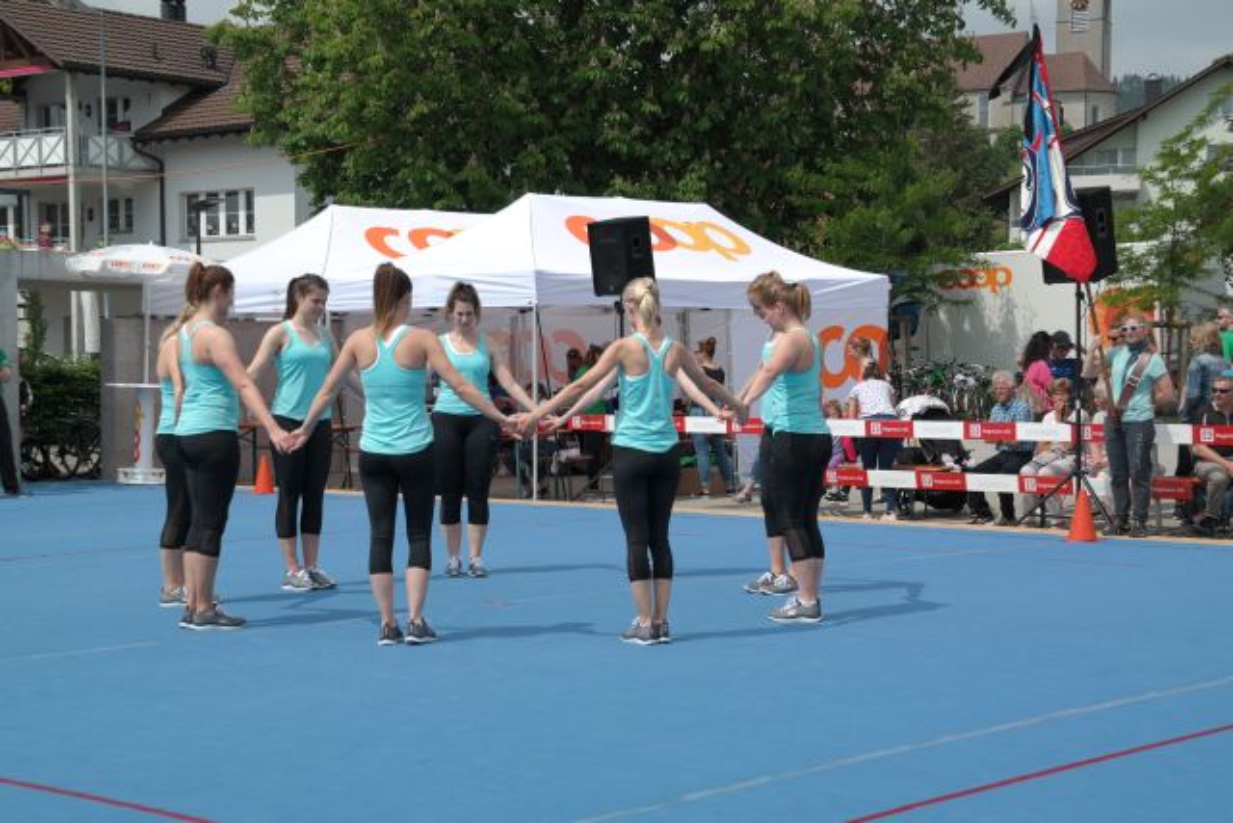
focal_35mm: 64
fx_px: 2192
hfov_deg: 31.4
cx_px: 616
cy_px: 412
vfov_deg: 21.3
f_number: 8
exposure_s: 1/320
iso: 100
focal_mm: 42
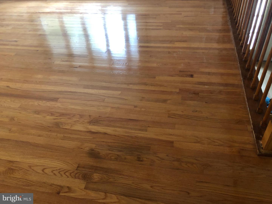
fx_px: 220
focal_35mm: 28
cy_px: 102
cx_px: 136
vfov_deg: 49.7
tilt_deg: -40.6
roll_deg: +5.4
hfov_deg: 63.4
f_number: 1.8
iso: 100
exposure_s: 1/12
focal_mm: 3.99
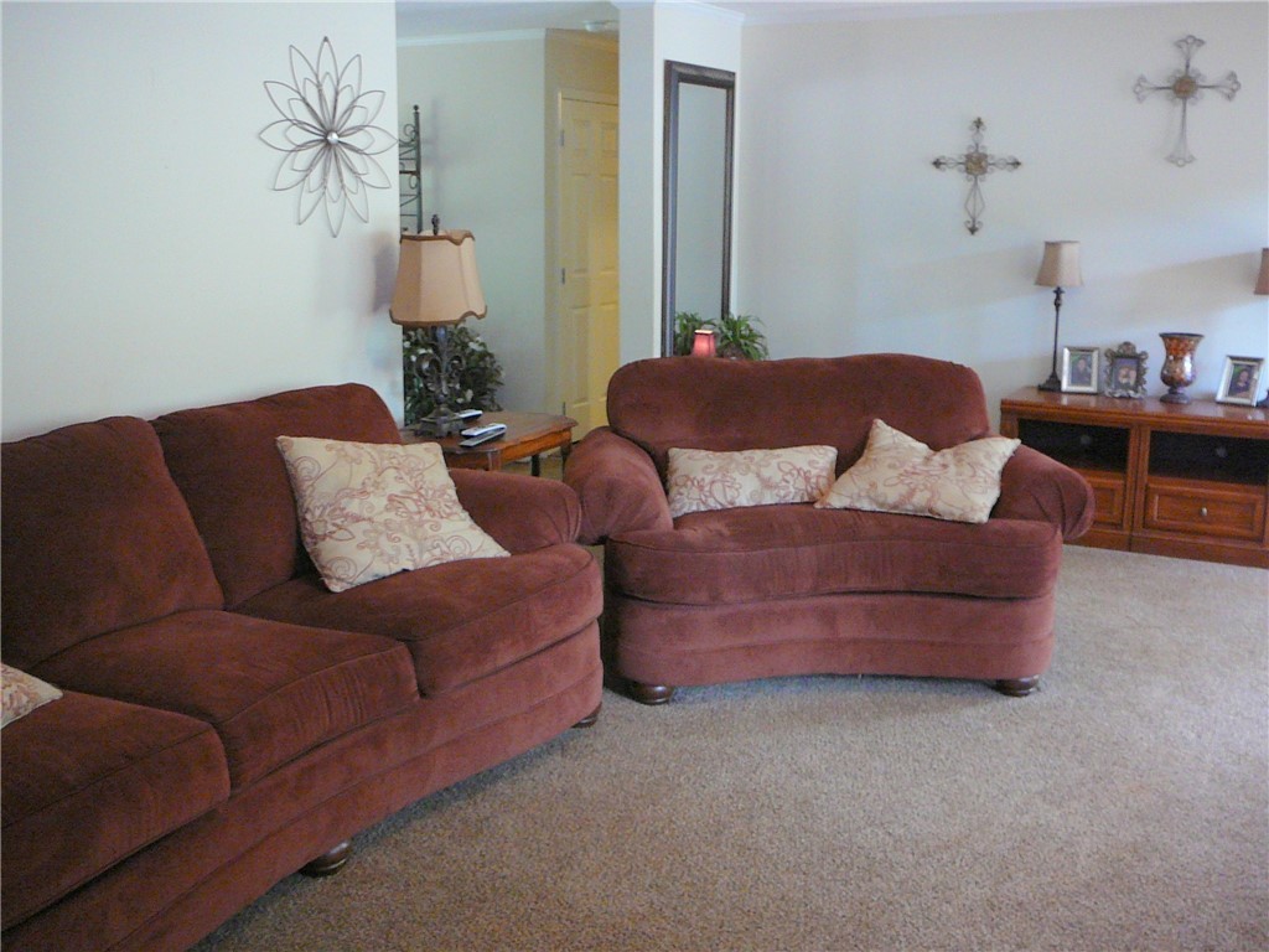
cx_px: 634
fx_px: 1283
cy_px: 476
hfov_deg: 52.6
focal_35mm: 35
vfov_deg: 40.7
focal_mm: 5.2
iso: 200
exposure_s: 1/8
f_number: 2.8
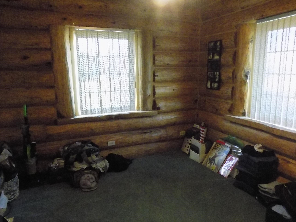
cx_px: 153
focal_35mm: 25
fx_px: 214
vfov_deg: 54.9
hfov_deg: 69.4
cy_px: 112
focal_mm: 4.3
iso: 1600
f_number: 3.1
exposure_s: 1/50
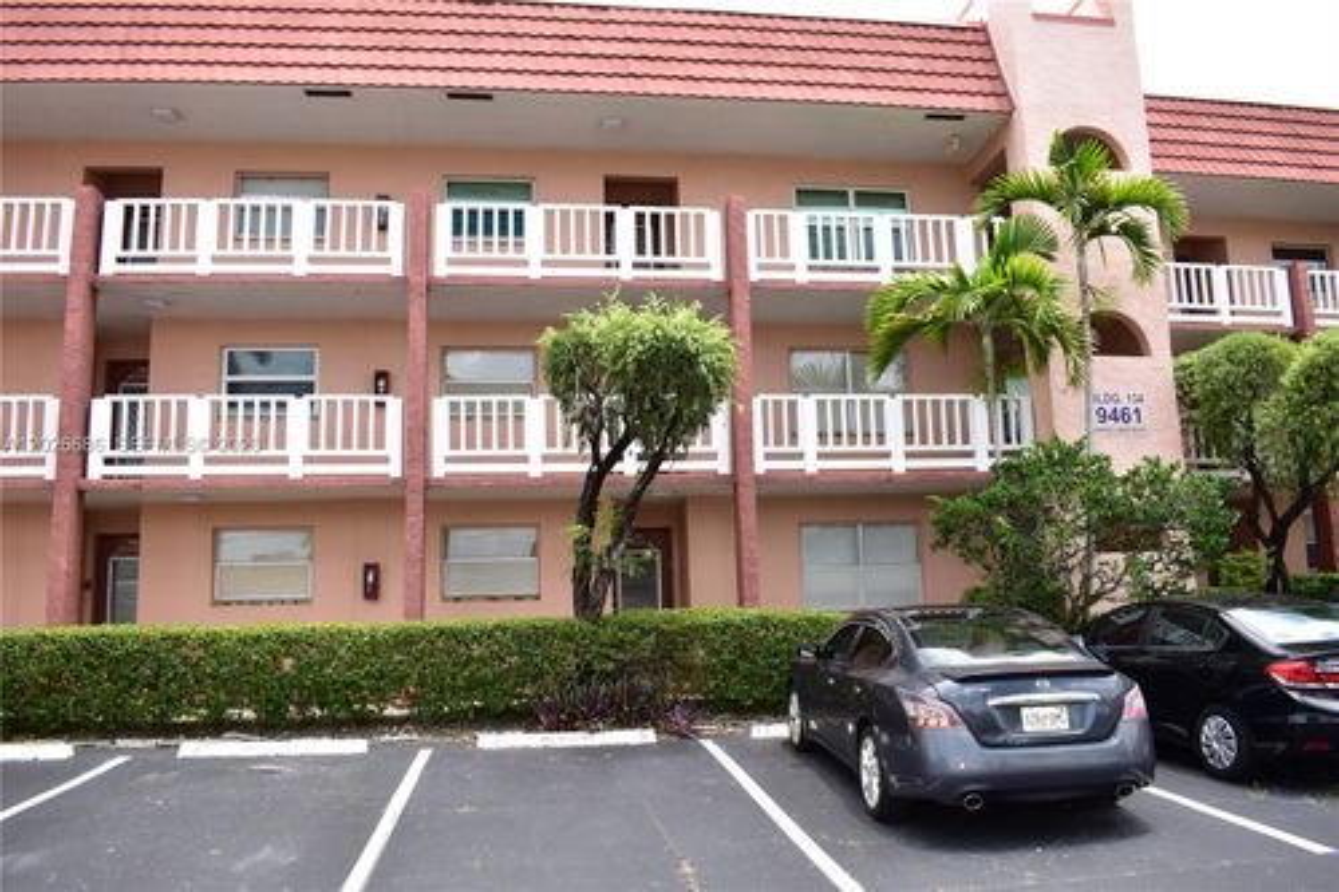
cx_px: 670
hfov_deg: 67.4
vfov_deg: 47.9
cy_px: 446
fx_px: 1004
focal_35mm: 27
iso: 100
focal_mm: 18
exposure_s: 1/200
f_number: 5.6
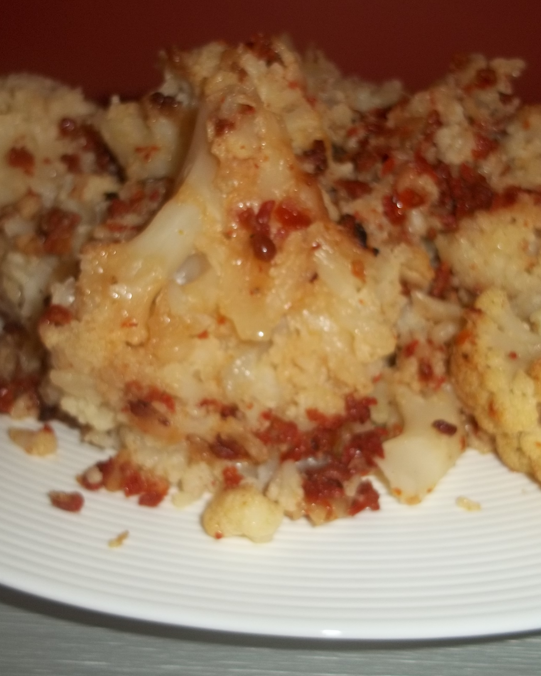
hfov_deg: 32.1
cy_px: 338
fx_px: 941
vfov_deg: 39.5
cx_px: 276
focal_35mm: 47
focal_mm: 6.5
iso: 64
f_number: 3.1
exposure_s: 1/30
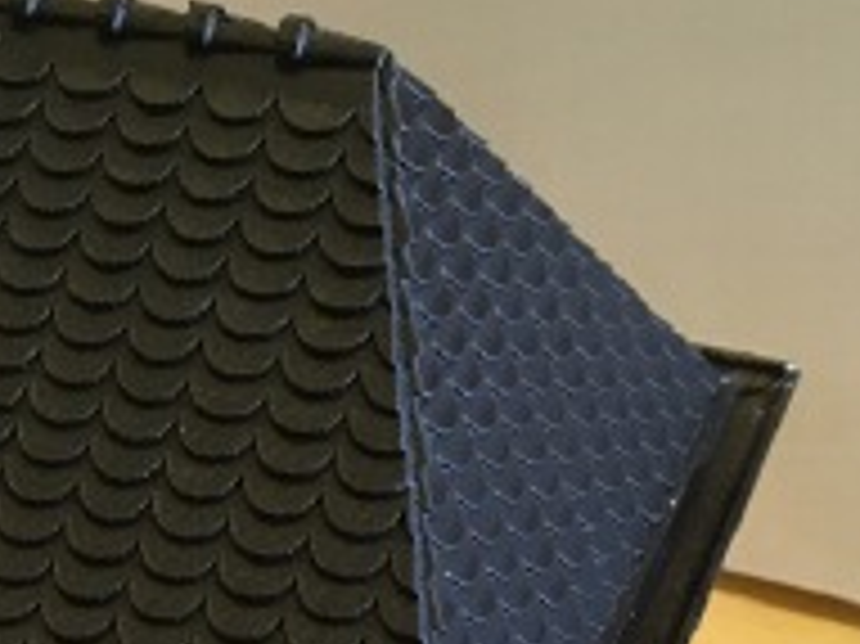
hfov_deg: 23.0
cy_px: 784
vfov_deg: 17.3
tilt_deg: -41.7
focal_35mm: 81
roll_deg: -1.0
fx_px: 2011
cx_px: -29
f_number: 2.2
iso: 200
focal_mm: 4.15
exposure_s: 1/17
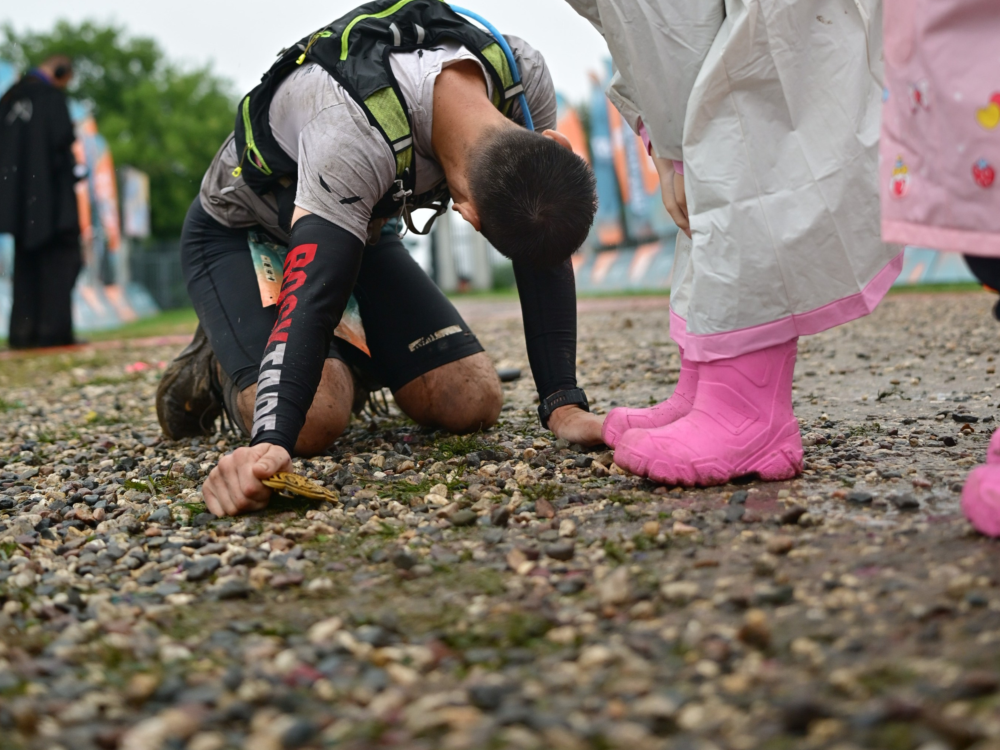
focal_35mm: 57
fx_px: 1647
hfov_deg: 33.8
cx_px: 494
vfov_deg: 24.8
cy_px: 48
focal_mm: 39
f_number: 2
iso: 500
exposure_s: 1/1000
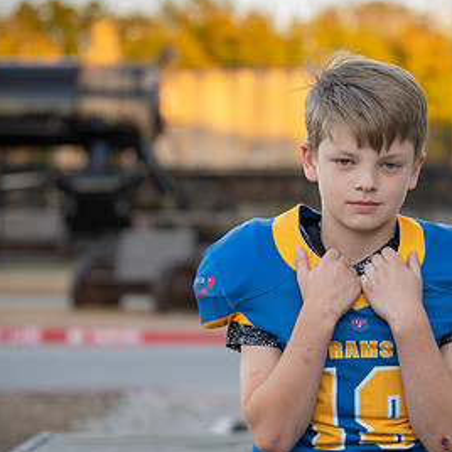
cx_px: 364
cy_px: 301
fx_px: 1950
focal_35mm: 132
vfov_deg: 13.2
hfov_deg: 13.2
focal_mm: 70
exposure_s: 1/320
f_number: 2.8
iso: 320
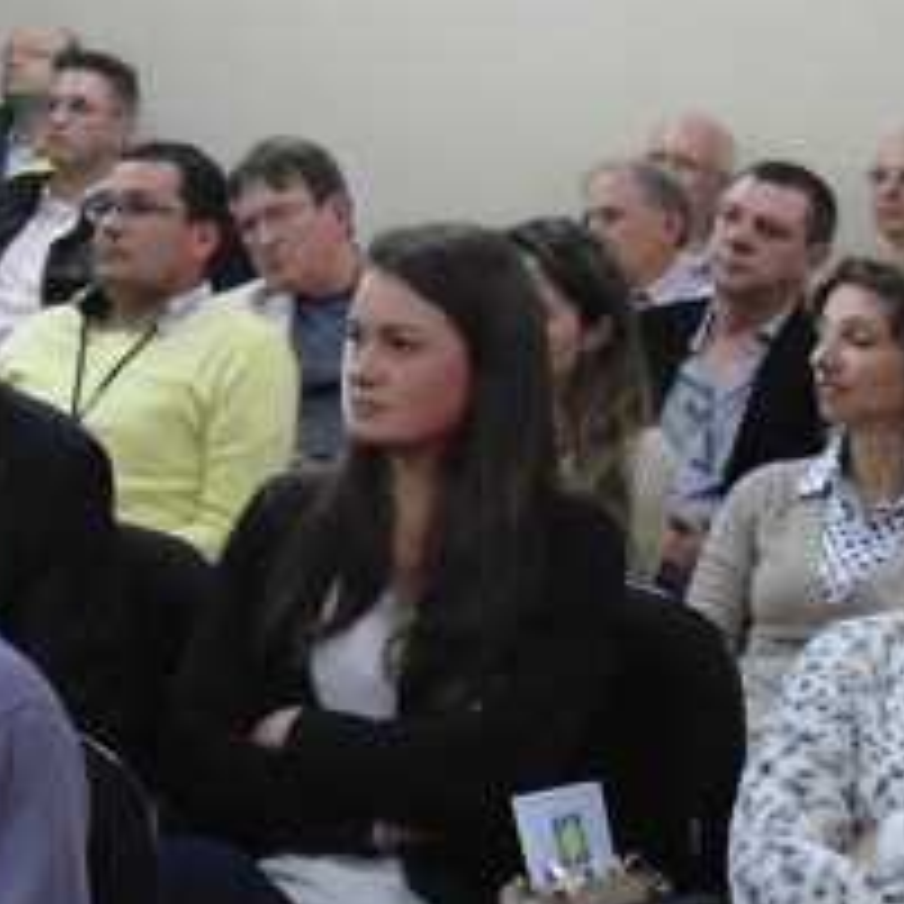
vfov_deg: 15.0
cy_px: 106
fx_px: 3398
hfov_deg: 14.6
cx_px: -193
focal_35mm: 115
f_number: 3.2
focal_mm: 5.2
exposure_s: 1/30
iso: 320
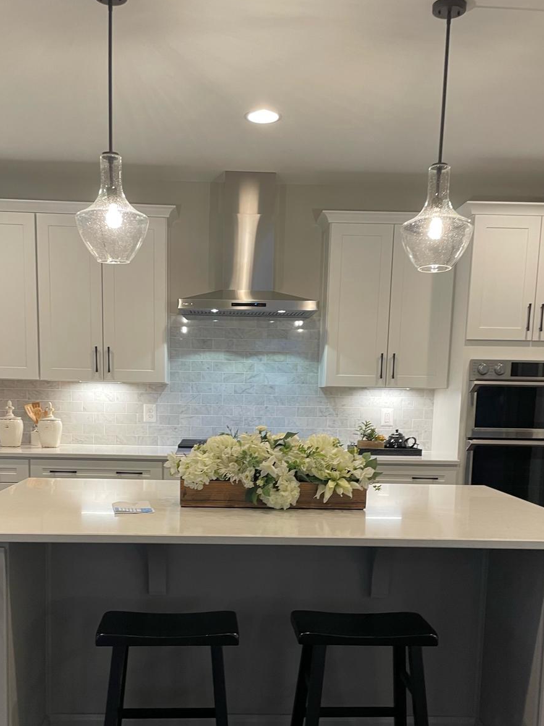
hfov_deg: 41.7
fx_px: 713
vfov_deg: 53.2
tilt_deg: -5.9
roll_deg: -1.4
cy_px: 470
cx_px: 255
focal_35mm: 34
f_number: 1.6
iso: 100
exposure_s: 1/60
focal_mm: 4.2
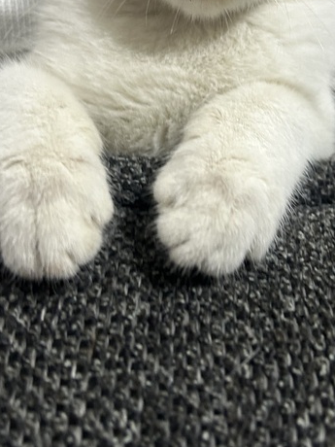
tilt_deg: -12.3
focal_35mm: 52
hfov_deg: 27.9
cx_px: 220
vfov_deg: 36.4
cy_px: 143
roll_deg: -2.6
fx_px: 671
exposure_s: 1/50
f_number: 1.5
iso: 250
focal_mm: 5.7
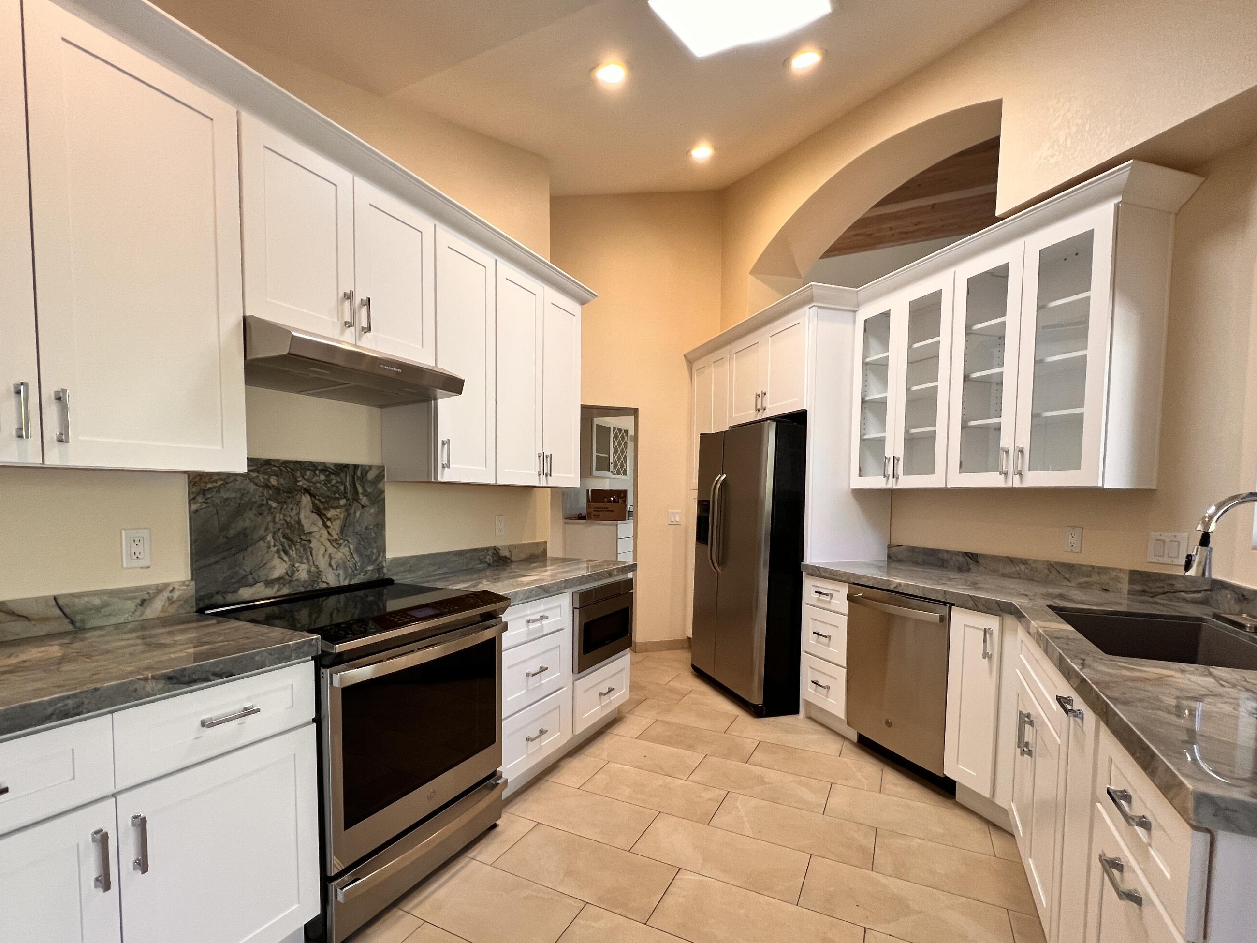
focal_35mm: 15
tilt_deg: -4.1
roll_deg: -0.9
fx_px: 545
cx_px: 619
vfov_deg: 81.4
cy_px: 531
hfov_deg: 98.2
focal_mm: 1.57
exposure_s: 1/120
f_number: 1.8
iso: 160
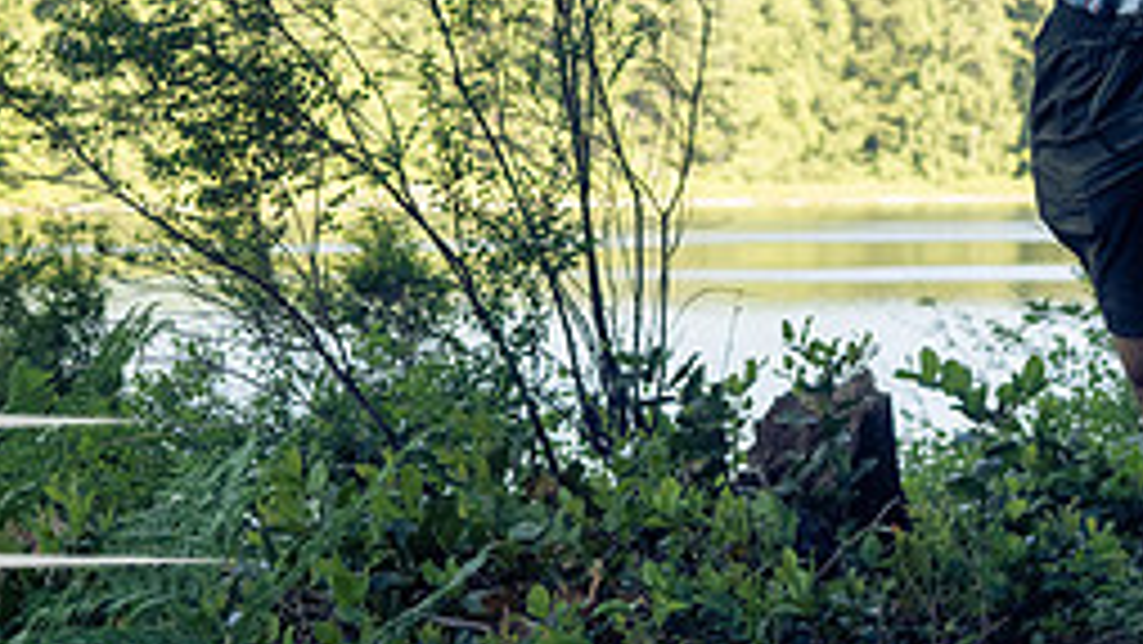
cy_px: -74
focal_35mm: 154
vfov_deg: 7.8
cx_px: 1044
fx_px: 4668
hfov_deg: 13.8
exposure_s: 1/1000
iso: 400
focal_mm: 31
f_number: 2.8
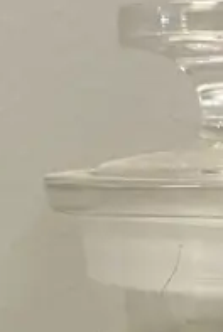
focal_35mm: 151
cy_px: 580
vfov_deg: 12.5
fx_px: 1398
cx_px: 243
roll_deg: -0.9
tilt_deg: -16.7
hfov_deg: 9.0
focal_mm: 3.99
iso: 250
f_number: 1.8
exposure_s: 1/50
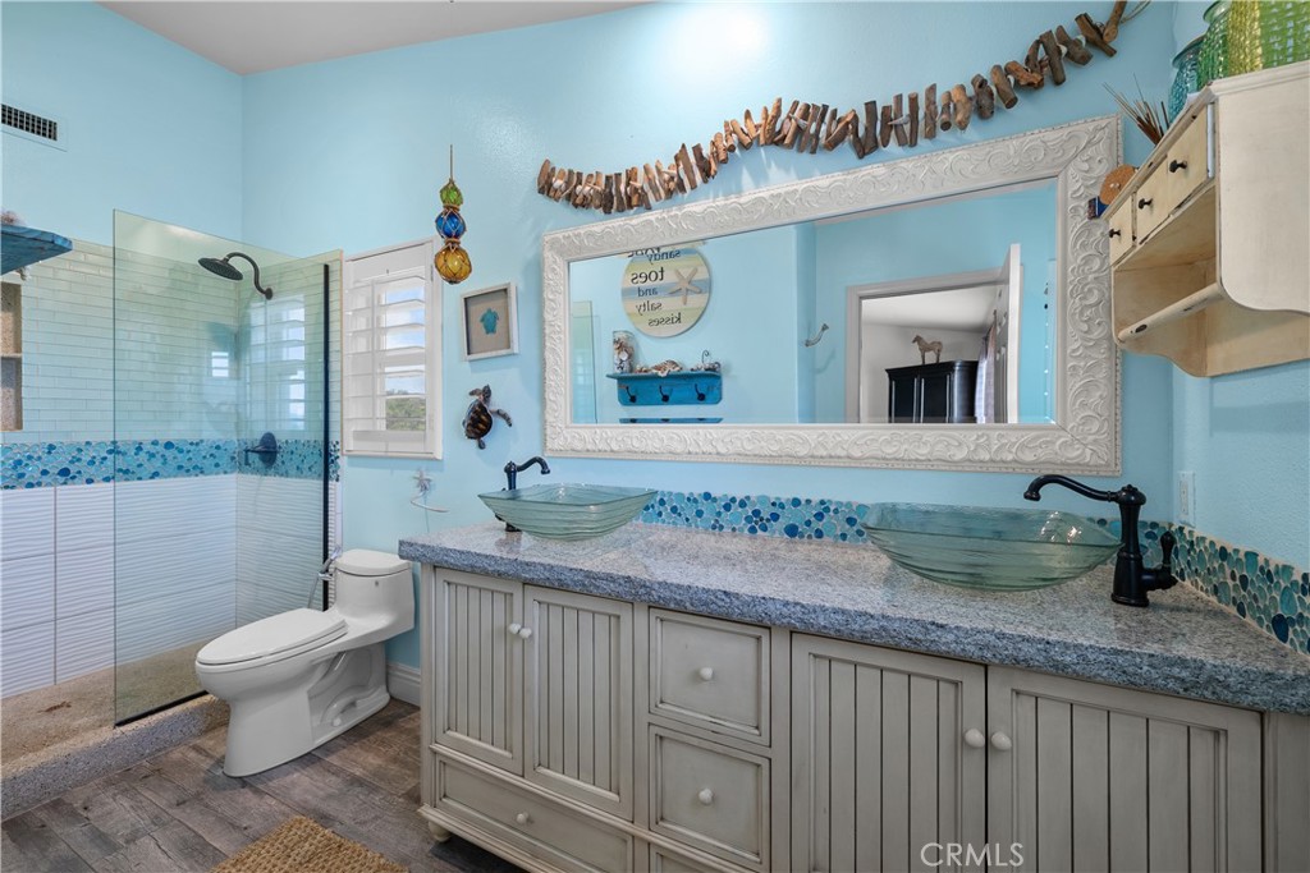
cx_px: 655
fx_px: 509
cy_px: 436
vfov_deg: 81.2
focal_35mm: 14
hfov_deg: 104.2
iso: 125
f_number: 9
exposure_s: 1/1.25
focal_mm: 14
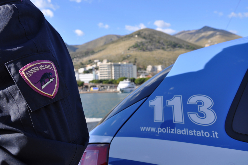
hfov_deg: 53.2
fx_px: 248
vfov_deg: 36.8
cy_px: 82
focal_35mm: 36
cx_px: 124
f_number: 8
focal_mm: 24
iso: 200
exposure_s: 1/250
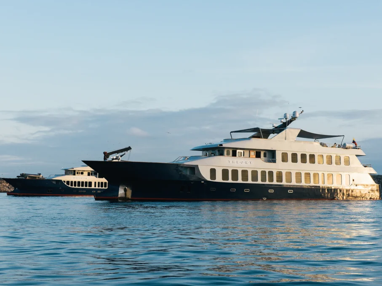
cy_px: 143
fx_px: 839
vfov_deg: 19.4
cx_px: 195
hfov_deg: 25.7
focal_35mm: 76
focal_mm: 70
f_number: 10
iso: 400
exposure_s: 1/250
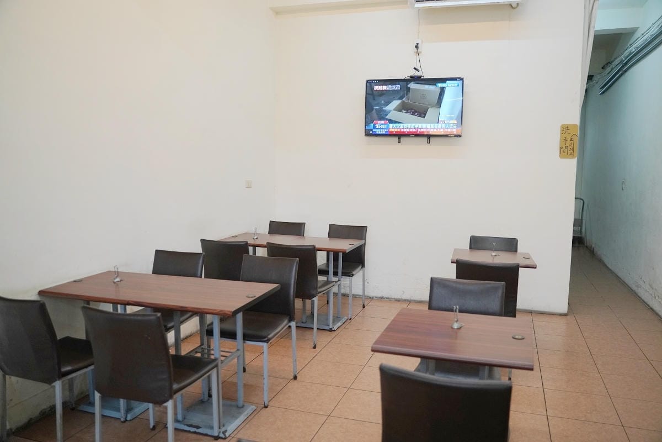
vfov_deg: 46.4
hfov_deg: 65.5
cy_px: 221
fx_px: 515
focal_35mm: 28
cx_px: 331
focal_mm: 28
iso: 2000
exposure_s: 1/160
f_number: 2.8
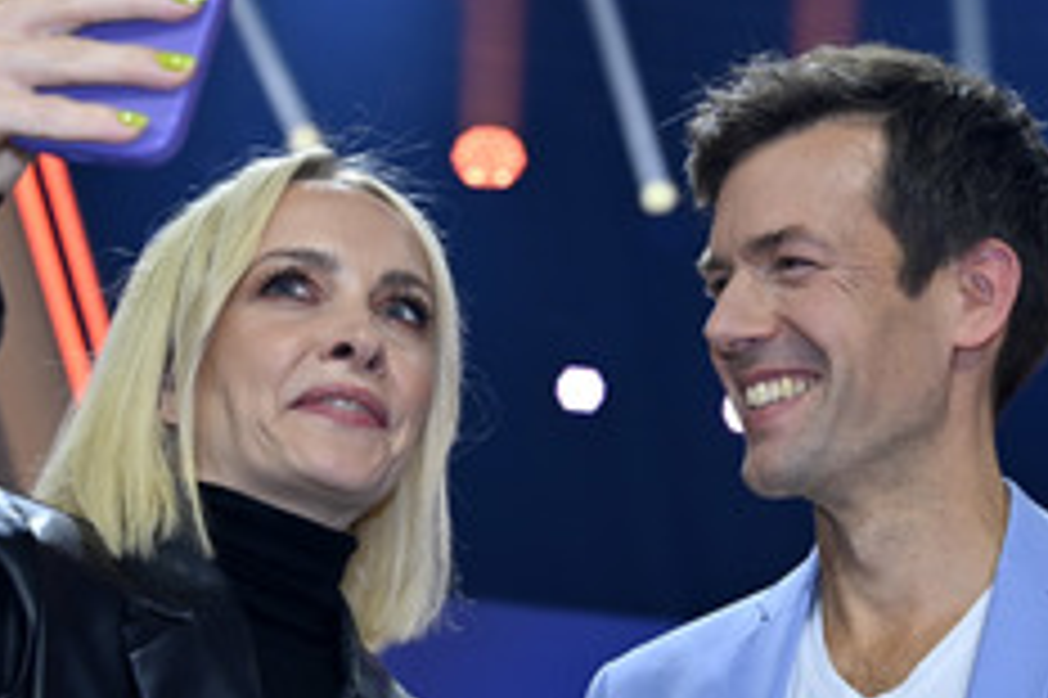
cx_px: 555
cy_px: 437
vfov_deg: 15.0
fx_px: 2647
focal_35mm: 91
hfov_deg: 22.4
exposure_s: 1/200
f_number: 4
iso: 1000
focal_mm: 47
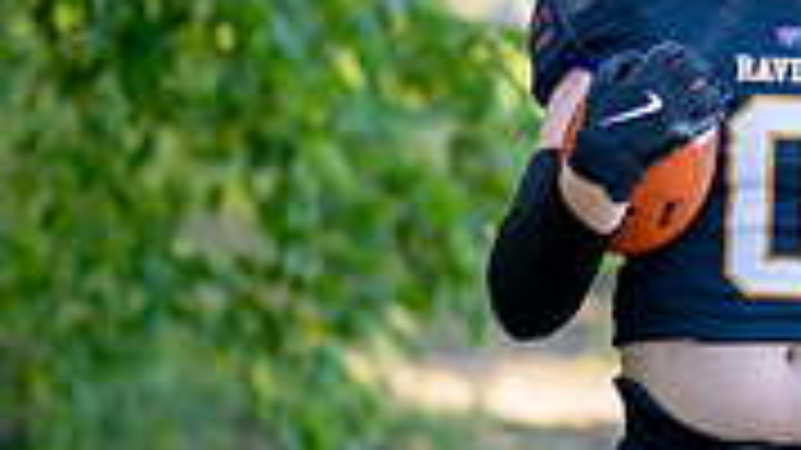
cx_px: 800
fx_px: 4820
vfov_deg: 5.3
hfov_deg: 9.4
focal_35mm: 227
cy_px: 349
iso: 100
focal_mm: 50
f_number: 1.2
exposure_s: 1/1250
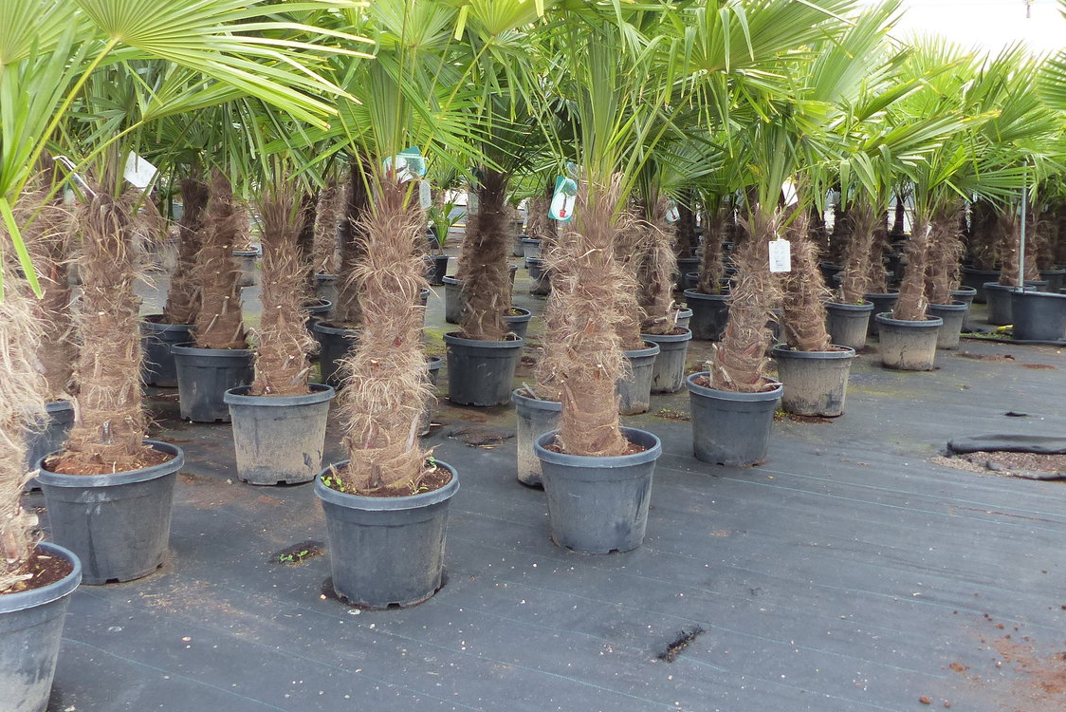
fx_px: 1096
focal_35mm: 37
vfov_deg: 35.4
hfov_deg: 51.9
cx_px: 538
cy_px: 203
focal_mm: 4.5
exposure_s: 1/125
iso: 160
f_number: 3.2
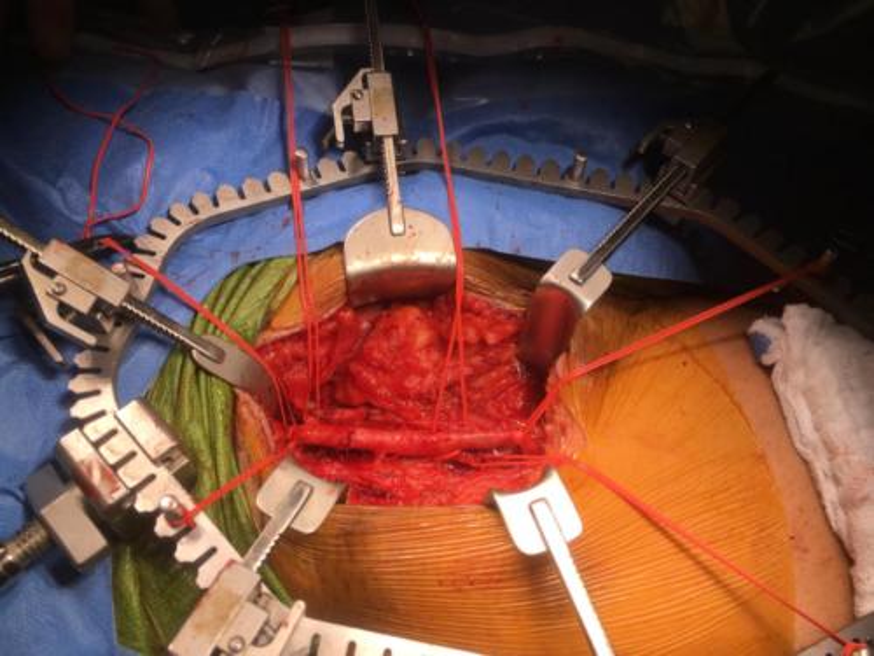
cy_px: 328
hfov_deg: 61.7
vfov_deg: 48.2
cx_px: 437
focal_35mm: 29
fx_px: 732
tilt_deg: -62.6
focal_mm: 4.15
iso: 25
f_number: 2.2
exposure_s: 1/927
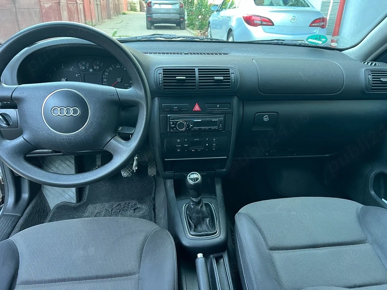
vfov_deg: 53.1
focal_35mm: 26
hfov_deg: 67.3
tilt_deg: -25.4
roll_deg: -2.1
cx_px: 194
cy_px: 145
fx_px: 291
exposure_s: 1/60
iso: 400
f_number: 1.5
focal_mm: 5.7
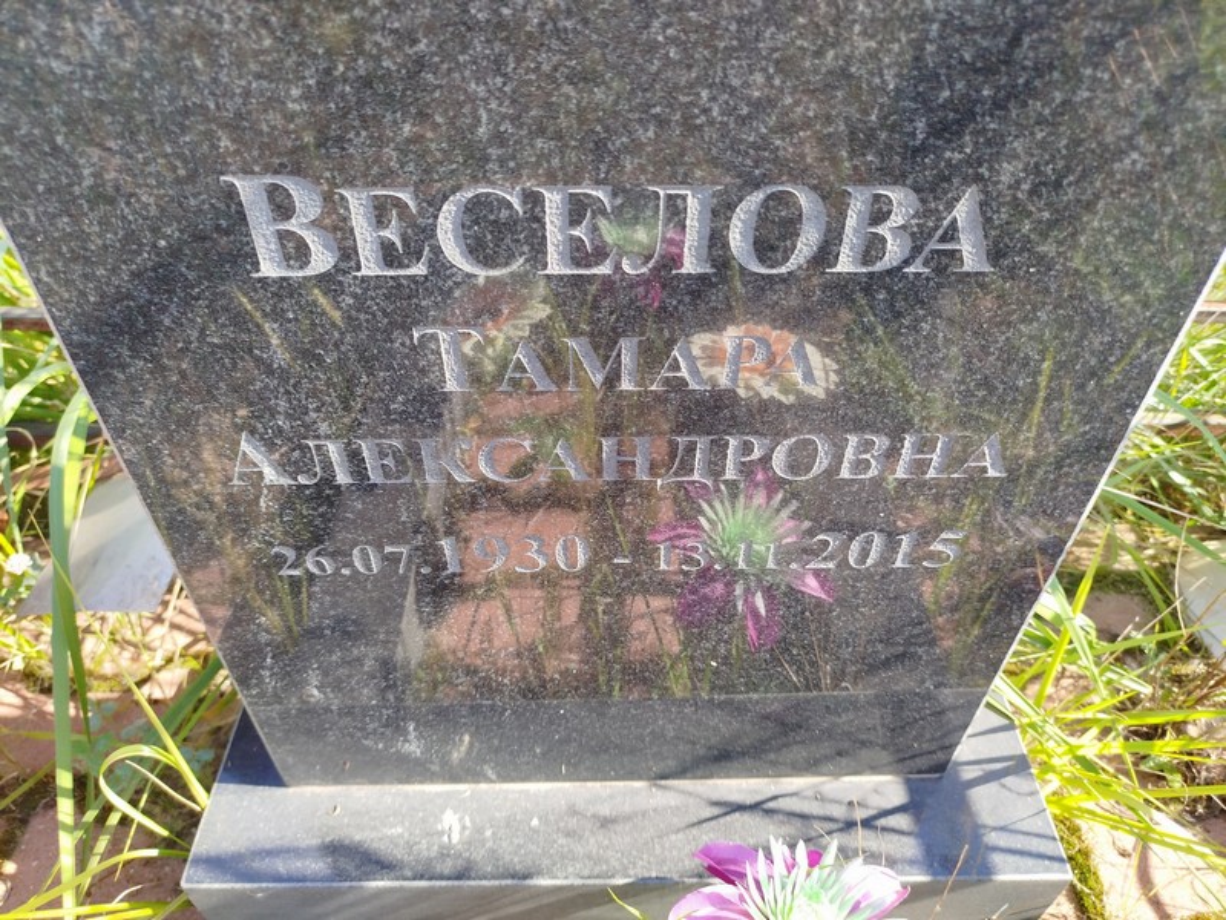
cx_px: 613
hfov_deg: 71.6
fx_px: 850
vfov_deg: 56.8
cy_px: 460
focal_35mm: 24
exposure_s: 1/156
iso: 50
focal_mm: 5.31
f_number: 1.7
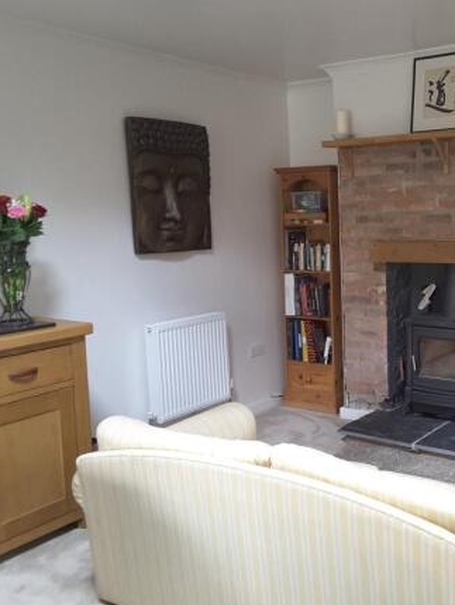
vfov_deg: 44.8
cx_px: 351
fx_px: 735
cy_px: 303
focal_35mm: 42
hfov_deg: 33.6
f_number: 1.9
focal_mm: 2.9
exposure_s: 1/25
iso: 160
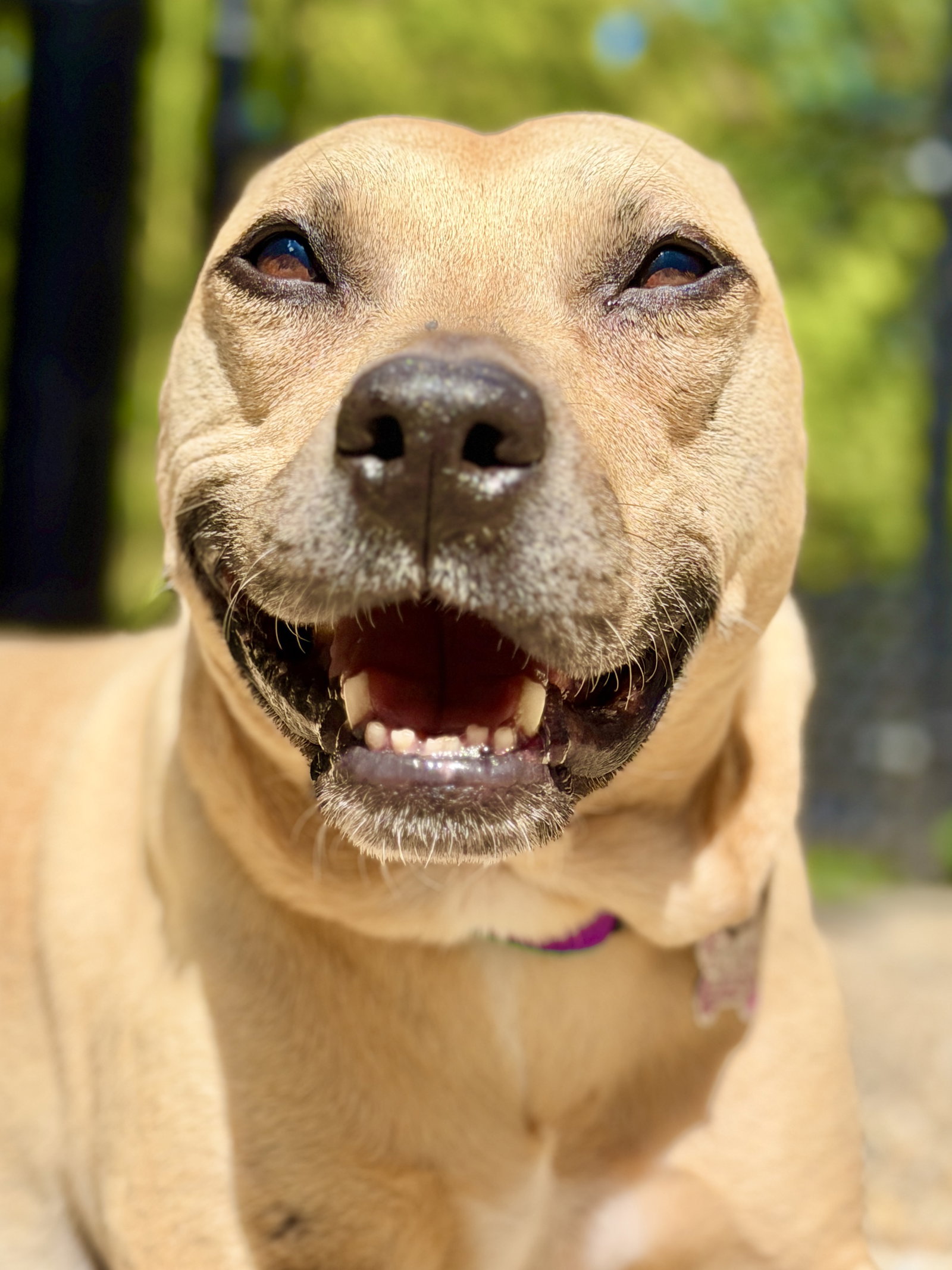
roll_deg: -4.4
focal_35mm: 48
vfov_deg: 39.7
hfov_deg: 30.3
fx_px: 1760
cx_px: 476
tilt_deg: +2.3
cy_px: 635
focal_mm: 6.76
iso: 64
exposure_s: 1/4587
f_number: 1.78
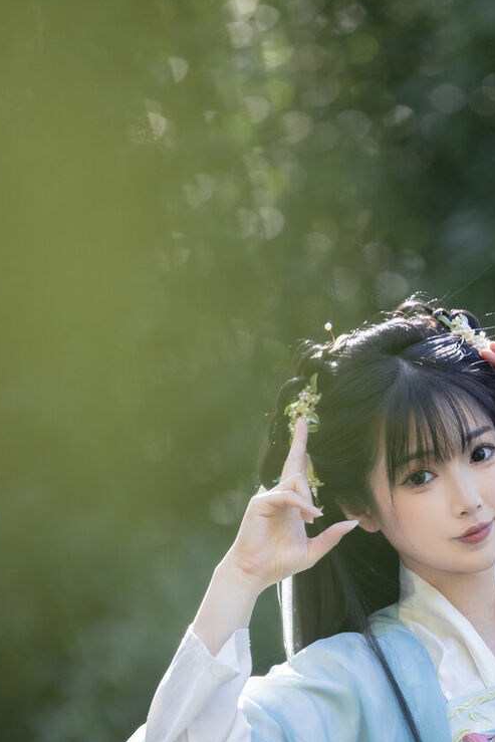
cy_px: 636
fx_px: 8781
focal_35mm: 426
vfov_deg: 4.8
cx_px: 417
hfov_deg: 3.2
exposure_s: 1/250
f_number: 2.8
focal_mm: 200
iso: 500
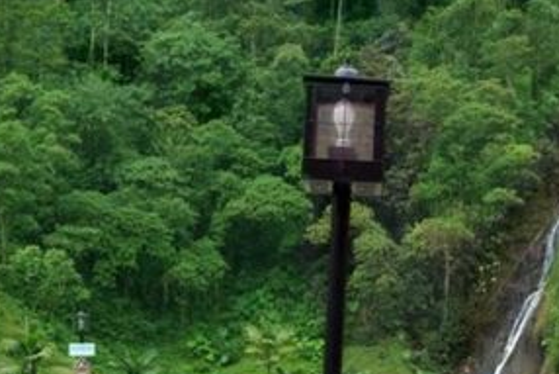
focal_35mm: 68
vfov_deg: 19.8
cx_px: 523
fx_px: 1056
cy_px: 309
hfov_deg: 28.3
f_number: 4
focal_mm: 18
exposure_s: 1/200
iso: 100
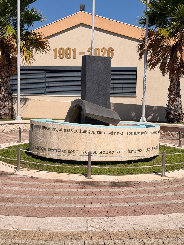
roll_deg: -0.9
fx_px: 340
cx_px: 92
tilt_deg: -3.3
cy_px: 122
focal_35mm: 48
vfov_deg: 39.7
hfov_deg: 30.3
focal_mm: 6.76
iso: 80
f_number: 1.78
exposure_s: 1/11364
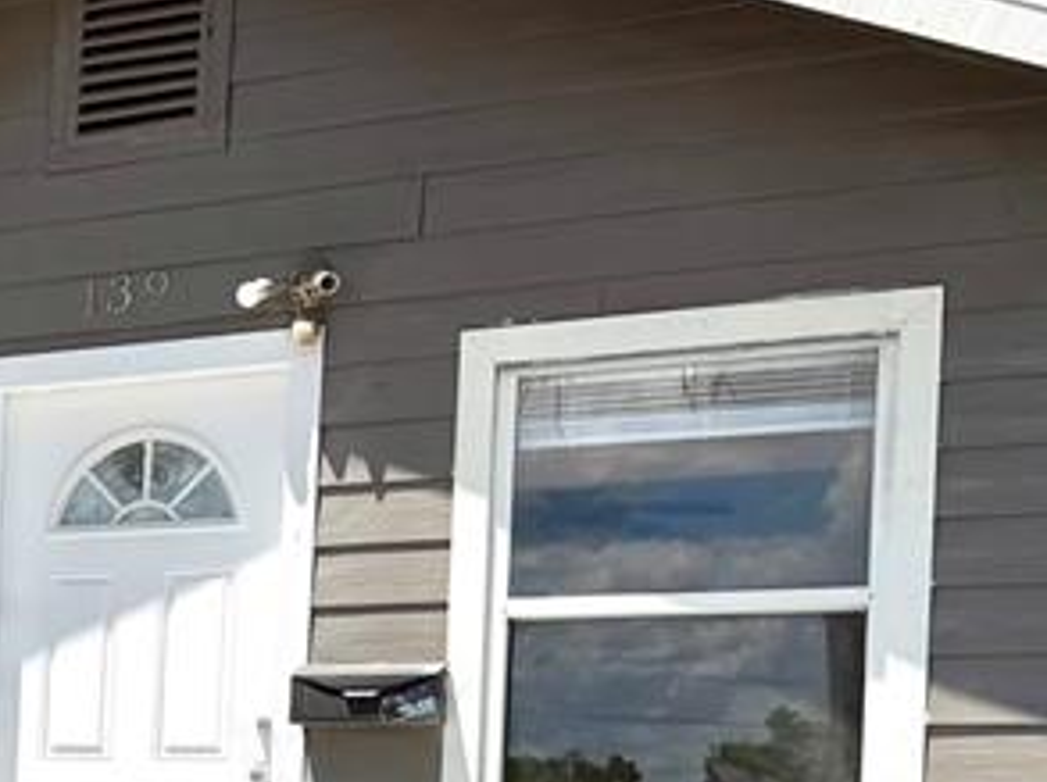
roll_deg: -1.0
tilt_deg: -1.2
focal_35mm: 84
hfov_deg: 21.0
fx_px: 2538
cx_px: -350
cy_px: 900
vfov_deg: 16.9
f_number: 1.78
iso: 80
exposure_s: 1/5714
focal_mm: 6.76
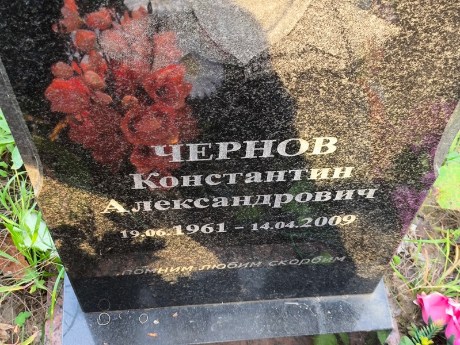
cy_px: 172
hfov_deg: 38.2
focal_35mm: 50
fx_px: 665
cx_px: 230
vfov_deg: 29.1
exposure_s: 1/50
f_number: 1.7
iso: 125
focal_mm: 4.71
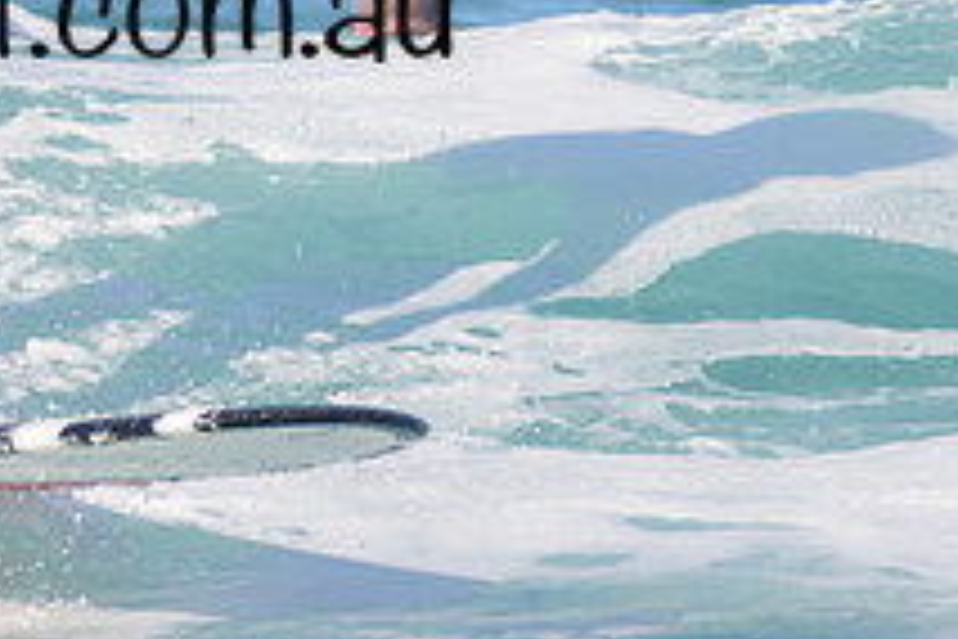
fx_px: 77911
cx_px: -90
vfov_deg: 0.5
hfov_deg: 0.7
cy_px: -46
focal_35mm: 2928
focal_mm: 1000
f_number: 11
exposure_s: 1/2000
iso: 1100
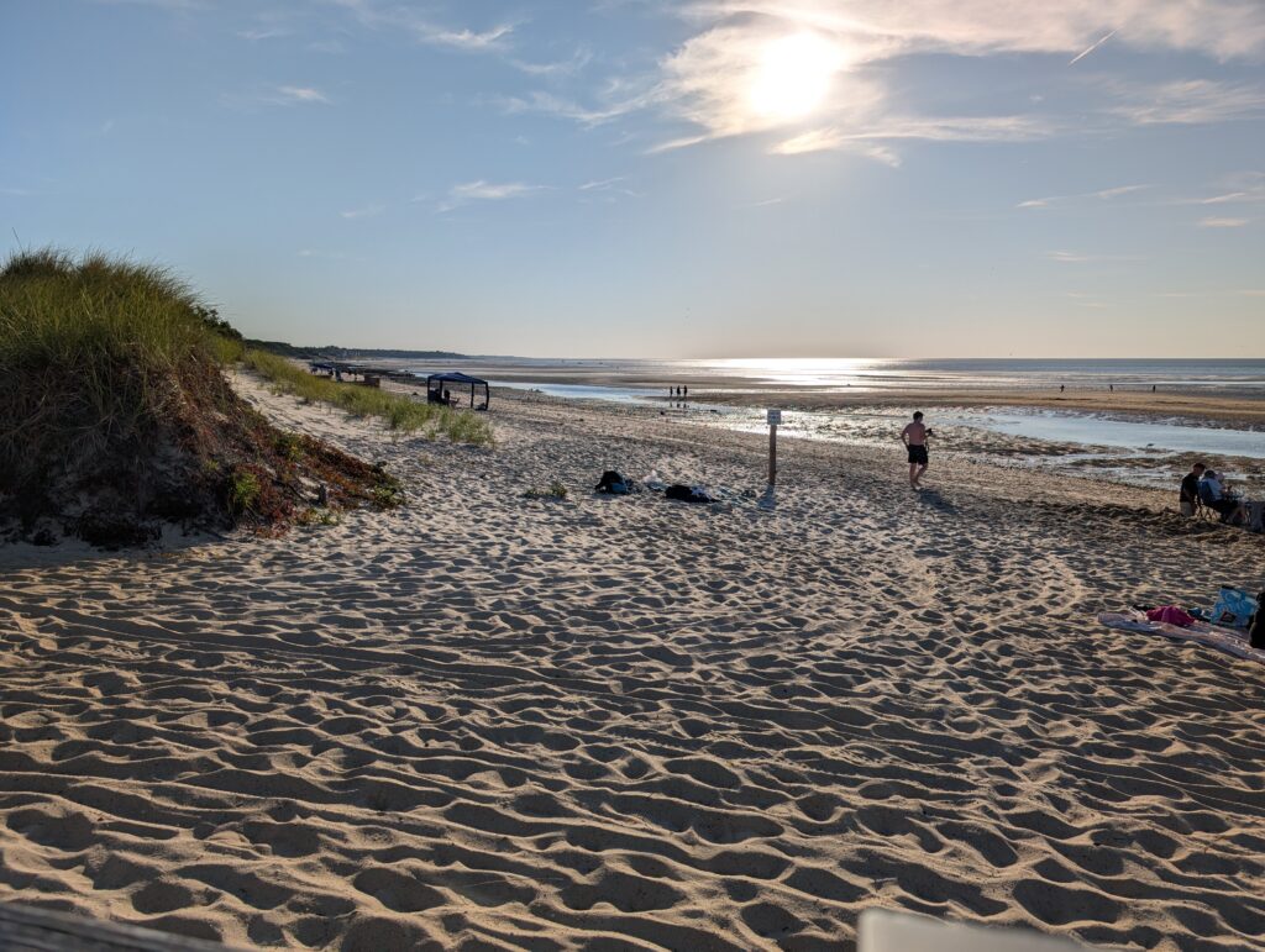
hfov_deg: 71.5
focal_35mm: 24
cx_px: 632
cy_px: 476
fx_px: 878
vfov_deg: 56.9
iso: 24
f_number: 1.68
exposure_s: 1/6098
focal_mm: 6.9
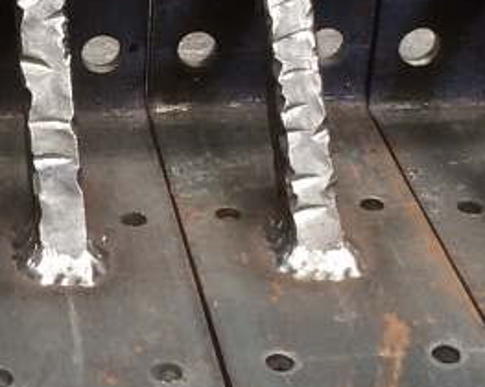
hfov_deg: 16.7
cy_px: 149
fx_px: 1635
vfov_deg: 13.5
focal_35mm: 114
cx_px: 74
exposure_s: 1/30
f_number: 2.2
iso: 40
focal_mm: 4.12
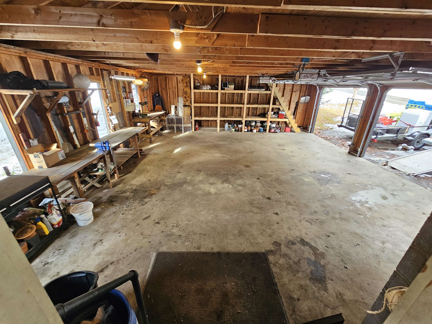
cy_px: 162
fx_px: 162
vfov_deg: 89.9
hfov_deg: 106.2
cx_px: 216
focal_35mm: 13
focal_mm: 2.2
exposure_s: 1/60
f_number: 2.2
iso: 125
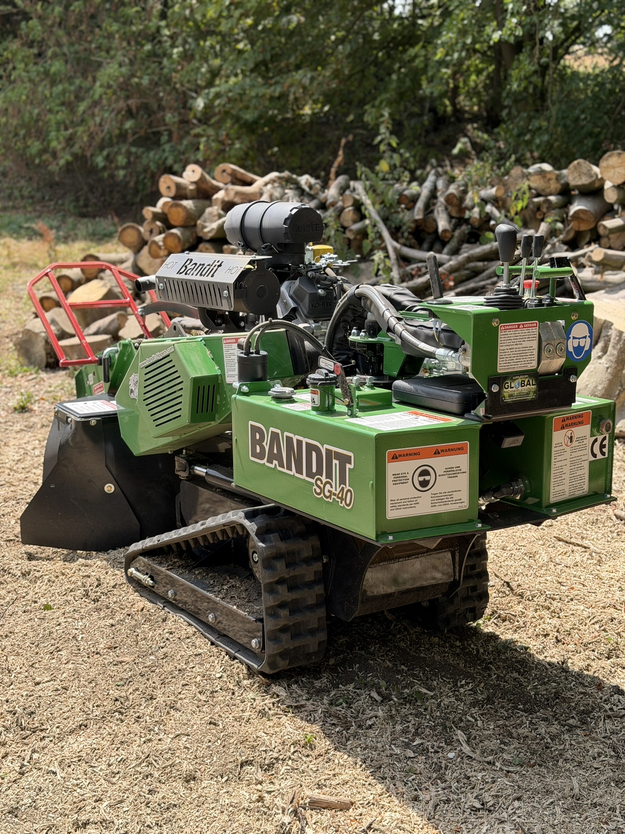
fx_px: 1156
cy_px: 417
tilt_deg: -16.8
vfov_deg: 39.7
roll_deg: +0.6
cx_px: 312
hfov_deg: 30.3
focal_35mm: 48
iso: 80
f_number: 1.78
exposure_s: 1/1678
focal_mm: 6.76
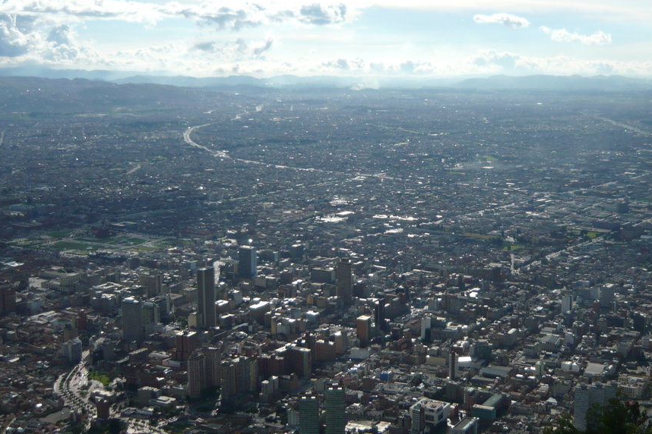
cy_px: 149
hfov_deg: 40.8
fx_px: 869
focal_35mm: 48
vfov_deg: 27.9
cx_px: 412
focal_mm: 5.5
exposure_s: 1/320
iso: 100
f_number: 8
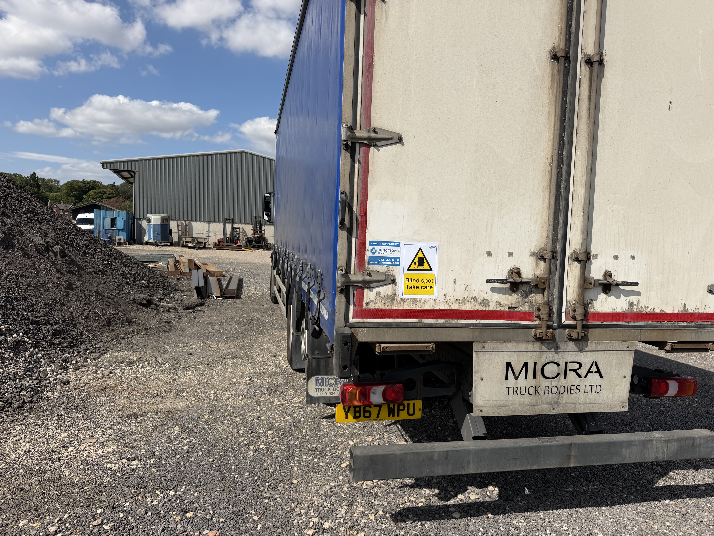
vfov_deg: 56.8
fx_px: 495
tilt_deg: -2.3
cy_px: 268
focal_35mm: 24
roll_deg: -1.0
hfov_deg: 71.6
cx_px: 357
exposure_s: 1/6711
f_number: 1.78
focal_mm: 6.76
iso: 80
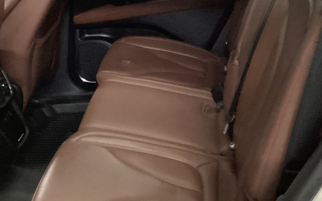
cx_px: 130
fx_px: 544
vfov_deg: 20.9
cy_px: 87
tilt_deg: -26.7
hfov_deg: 32.9
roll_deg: +4.4
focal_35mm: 62
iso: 640
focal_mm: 3.3
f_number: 2.4
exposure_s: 1/15
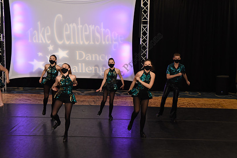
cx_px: 122
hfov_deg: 36.9
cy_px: 73
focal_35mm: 54
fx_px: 355
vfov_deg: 25.1
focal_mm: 50
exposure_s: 1/400
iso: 2500
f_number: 3.5
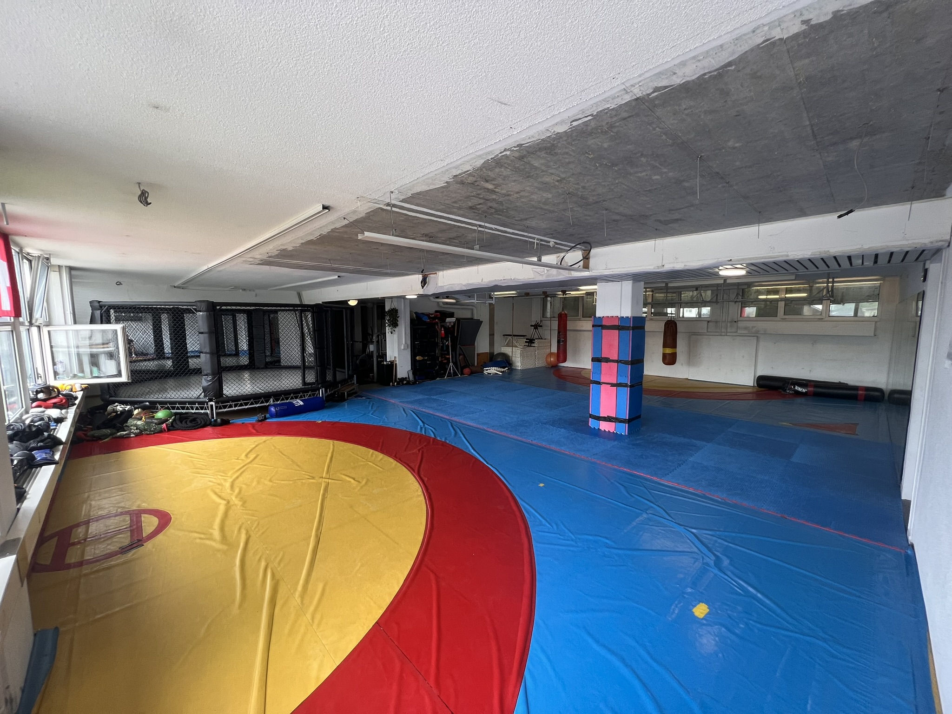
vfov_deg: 89.9
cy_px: 357
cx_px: 476
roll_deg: +0.8
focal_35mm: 13
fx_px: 358
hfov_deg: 106.2
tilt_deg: -5.0
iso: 100
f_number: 1.8
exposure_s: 1/100
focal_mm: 1.57
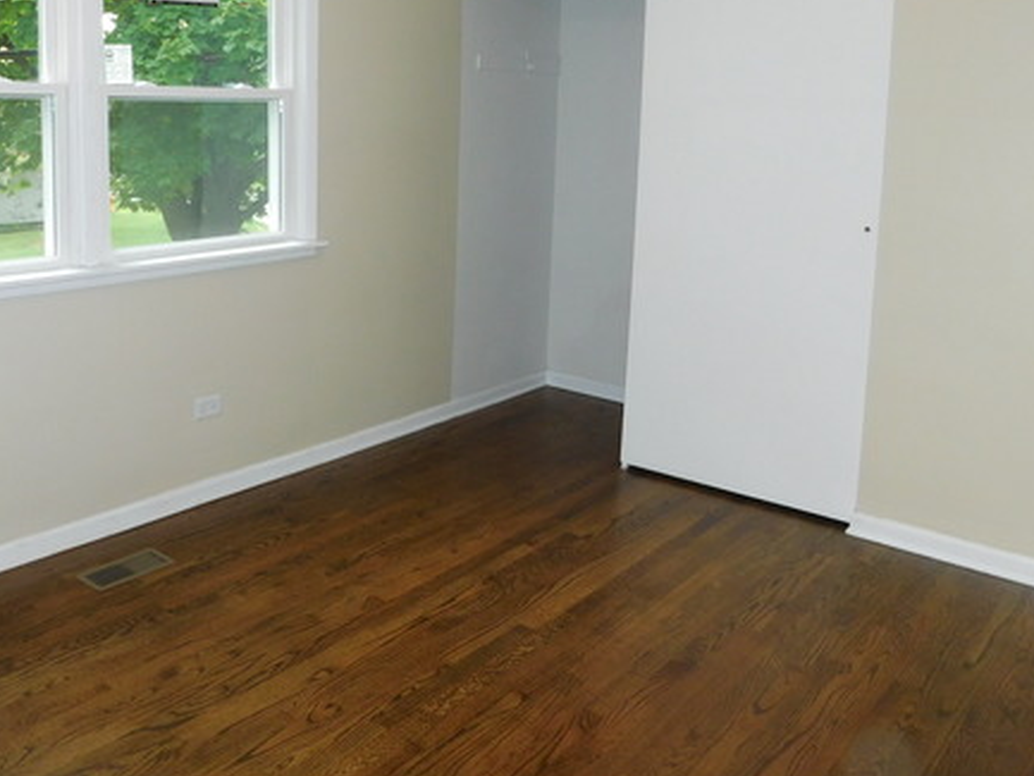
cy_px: 232
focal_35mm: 34
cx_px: 363
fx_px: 1016
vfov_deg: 41.0
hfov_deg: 53.1
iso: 200
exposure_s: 1/30
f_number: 3
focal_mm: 4
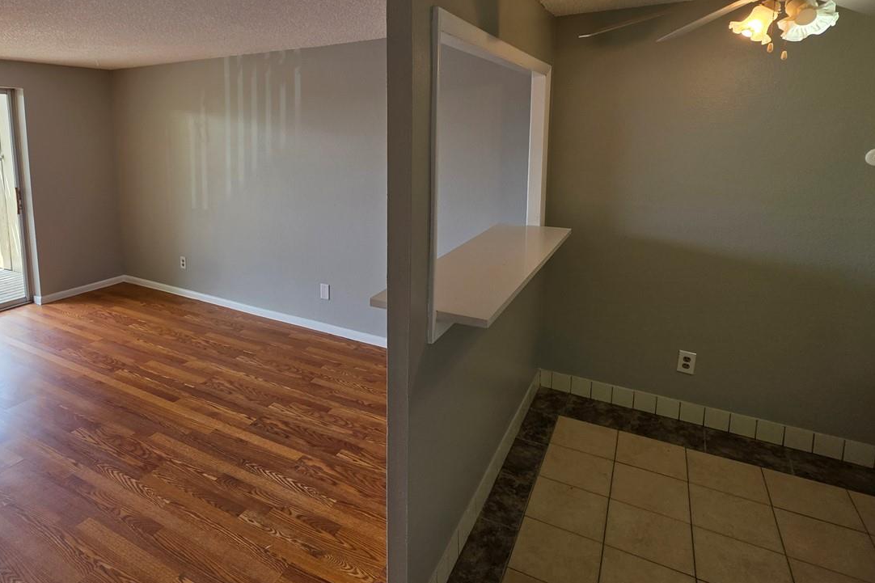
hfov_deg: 82.6
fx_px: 486
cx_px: 334
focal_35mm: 20
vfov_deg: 60.8
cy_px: 207
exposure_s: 1/120
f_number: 1.9
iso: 25
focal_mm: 2.2
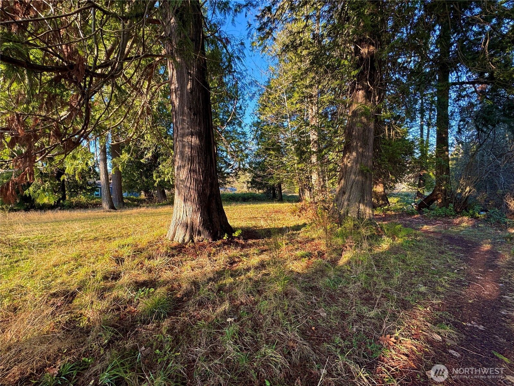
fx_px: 208
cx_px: 257
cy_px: 193
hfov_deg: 102.1
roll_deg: +0.5
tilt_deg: -2.3
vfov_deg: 85.7
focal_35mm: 14
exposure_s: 1/119
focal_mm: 2.22
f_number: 2.2
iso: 40
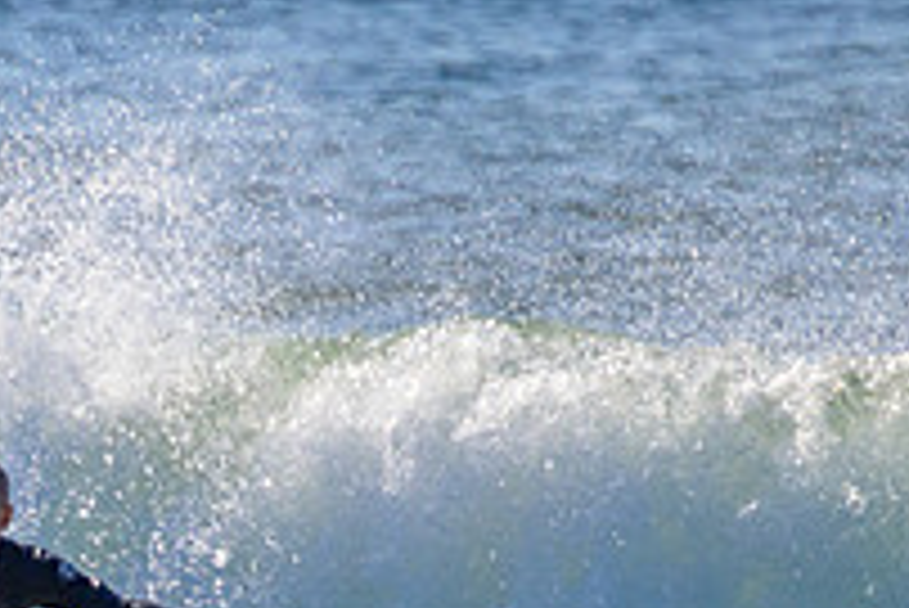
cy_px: 714
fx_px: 57913
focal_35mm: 2292
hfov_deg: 0.9
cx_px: -158
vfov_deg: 0.6
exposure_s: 1/2000
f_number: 11
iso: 900
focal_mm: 800
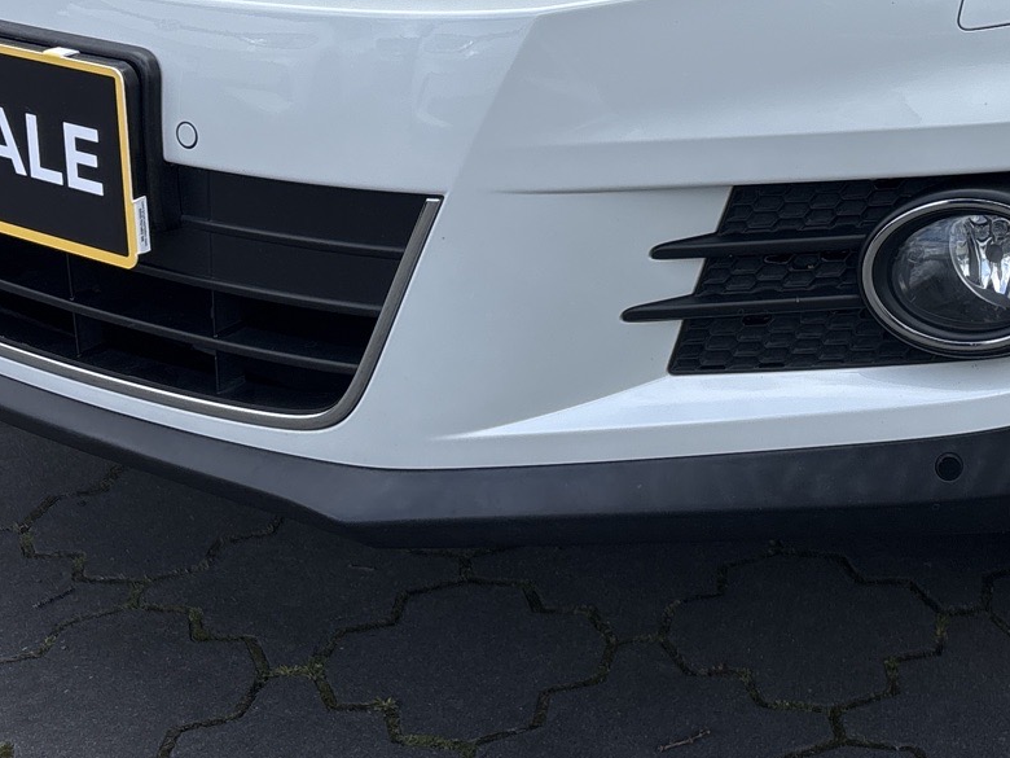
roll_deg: +0.5
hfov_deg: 29.7
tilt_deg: -10.9
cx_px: 785
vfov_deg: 21.7
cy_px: -84
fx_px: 1867
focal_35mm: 64
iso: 50
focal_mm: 5.96
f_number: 1.6
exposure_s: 1/2342
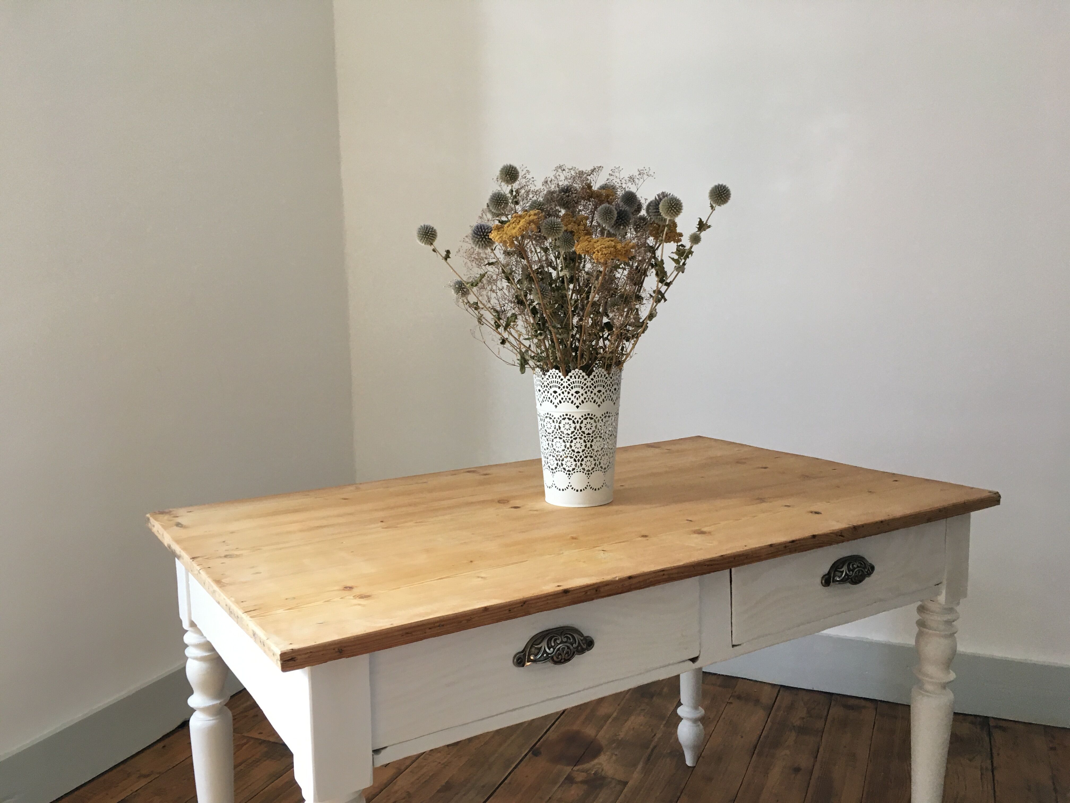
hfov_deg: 61.7
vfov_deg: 48.2
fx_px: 896
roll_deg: +0.9
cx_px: 535
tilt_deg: -8.5
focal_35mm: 29
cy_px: 402
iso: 50
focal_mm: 4.15
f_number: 2.2
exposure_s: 1/33
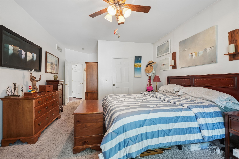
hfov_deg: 96.7
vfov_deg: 73.7
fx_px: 106
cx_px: 120
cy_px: 80
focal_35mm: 16
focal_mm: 16
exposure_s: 1/5
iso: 800
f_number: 10
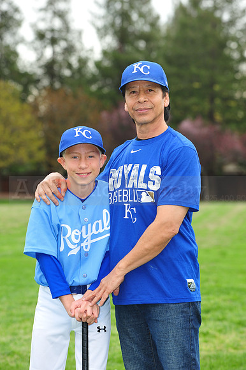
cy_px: 185
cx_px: 123
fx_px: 1488
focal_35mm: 145
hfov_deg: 9.5
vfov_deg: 14.2
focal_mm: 145
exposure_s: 1/200
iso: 400
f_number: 7.1
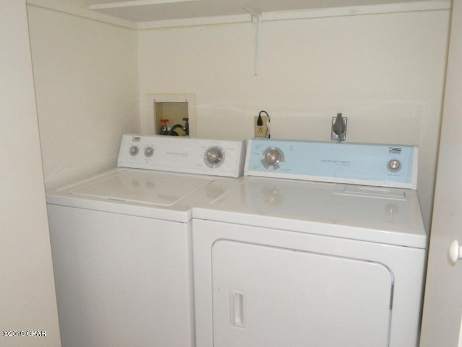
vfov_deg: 49.7
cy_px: 174
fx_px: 374
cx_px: 231
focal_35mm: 28
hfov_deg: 63.4
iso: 200
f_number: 3.5
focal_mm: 5
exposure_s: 1/26
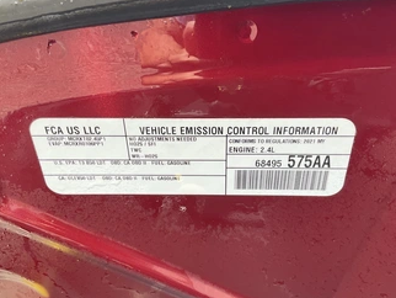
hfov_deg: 51.3
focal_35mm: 36
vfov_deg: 39.7
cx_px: 204
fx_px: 412
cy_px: 161
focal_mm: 3
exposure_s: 1/160
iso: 32
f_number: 1.8
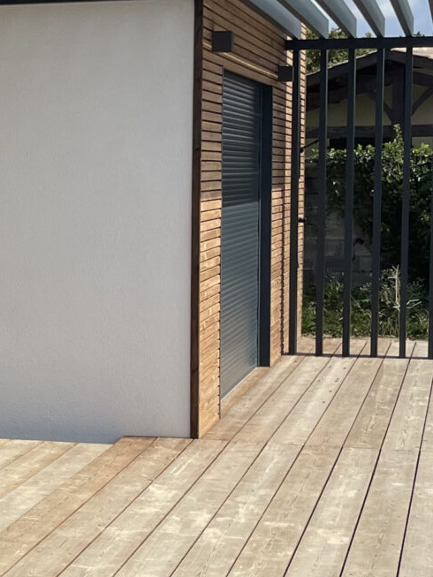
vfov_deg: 20.0
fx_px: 1634
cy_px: 294
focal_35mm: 98
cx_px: -69
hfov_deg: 14.7
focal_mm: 5.1
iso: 32
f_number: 1.6
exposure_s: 1/3663
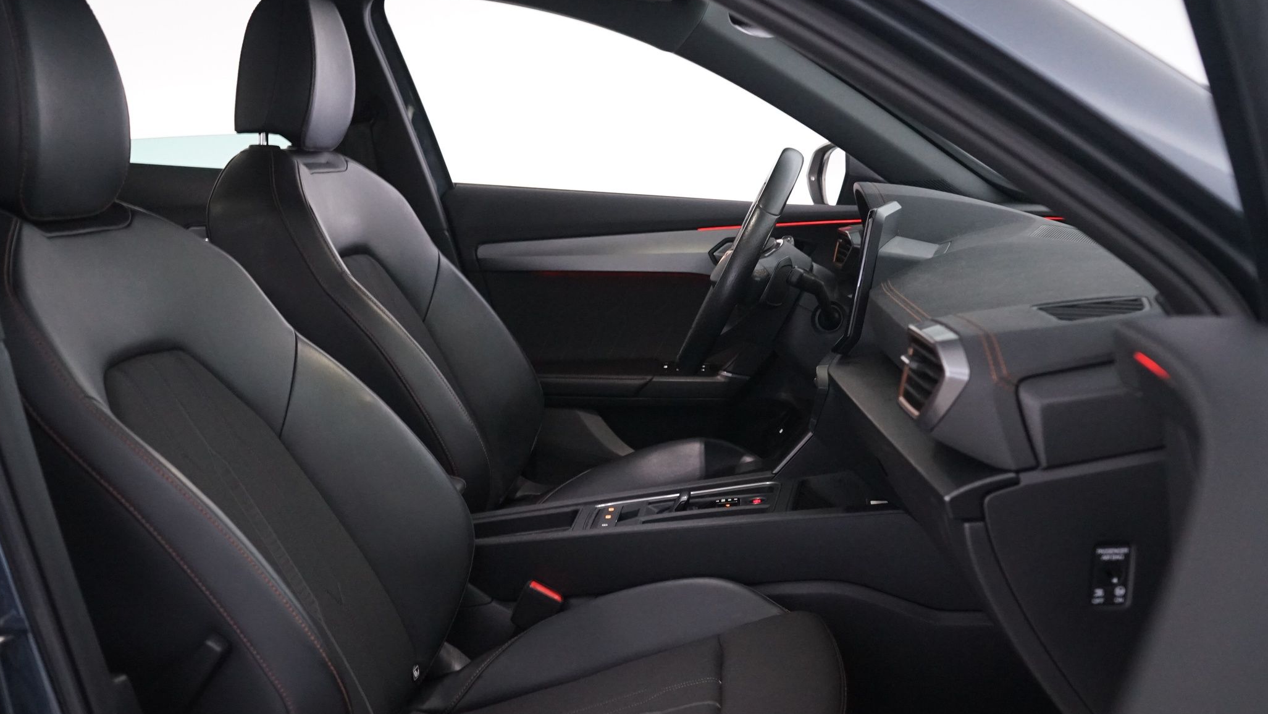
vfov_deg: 31.7
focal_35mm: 37
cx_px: 688
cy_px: 486
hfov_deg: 53.9
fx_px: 1244
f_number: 5
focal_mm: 29
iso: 3200
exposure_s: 1/10
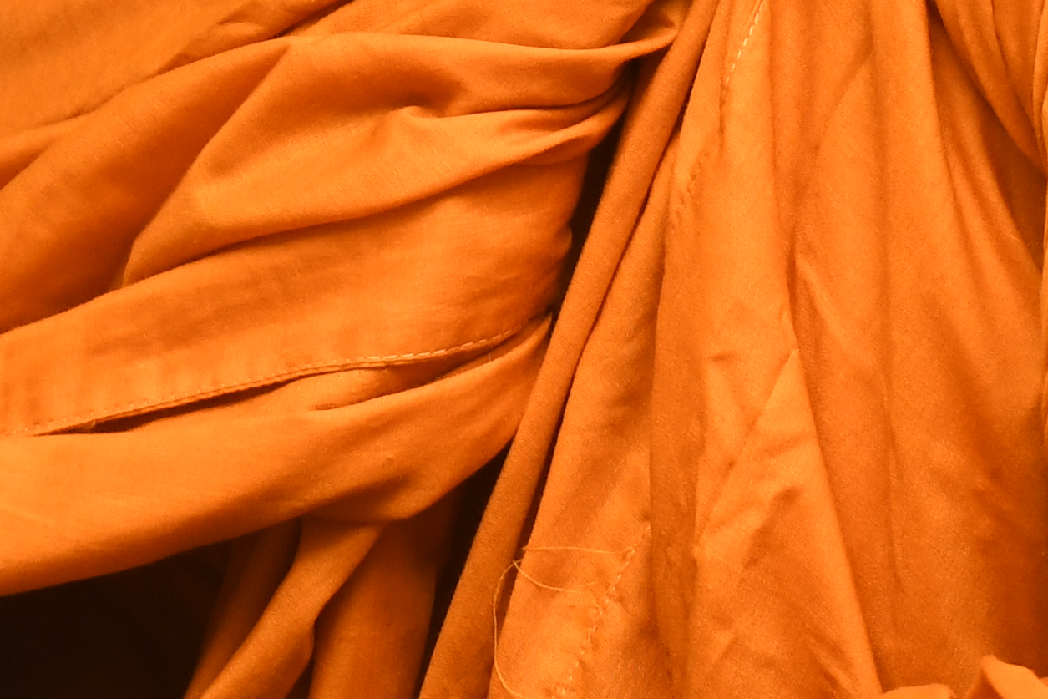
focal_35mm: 213
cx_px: 939
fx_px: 6201
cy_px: -89
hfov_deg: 9.6
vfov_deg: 6.4
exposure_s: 1/60
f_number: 7.1
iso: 800
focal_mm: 32
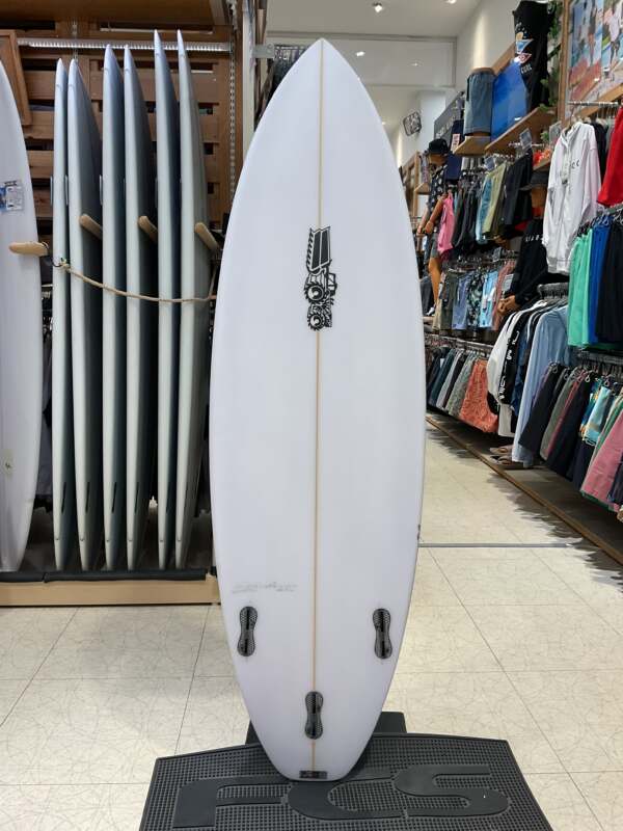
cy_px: 416
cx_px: 312
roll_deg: +0.0
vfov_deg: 61.7
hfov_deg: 48.2
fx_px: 696
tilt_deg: -9.0
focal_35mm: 29
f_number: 1.8
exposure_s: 1/120
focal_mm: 3
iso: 50
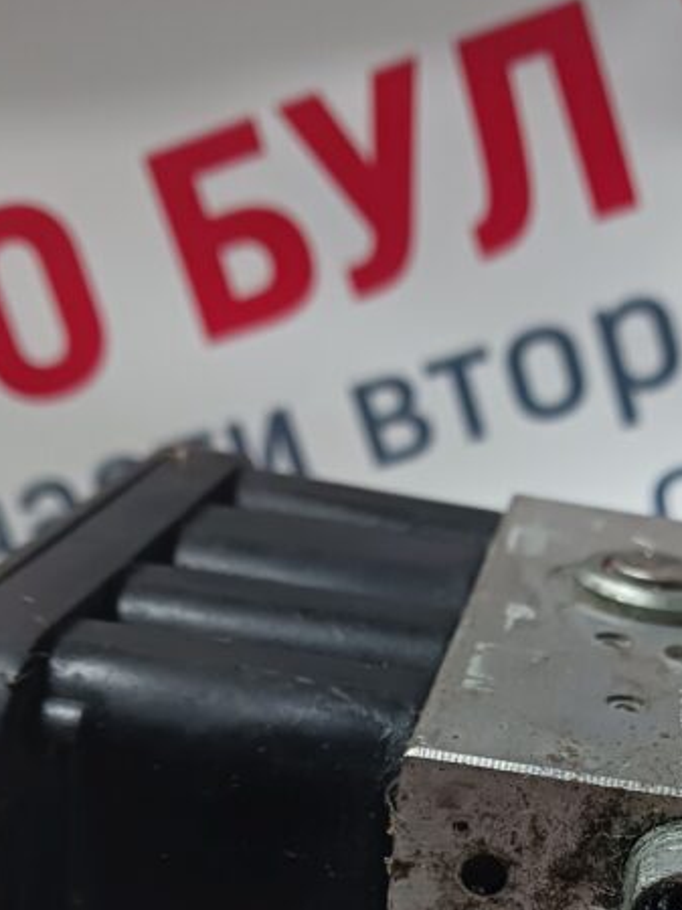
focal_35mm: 56
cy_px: 856
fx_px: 1472
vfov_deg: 32.3
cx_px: 587
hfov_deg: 25.4
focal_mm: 4
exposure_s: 1/25
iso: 500
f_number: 1.8
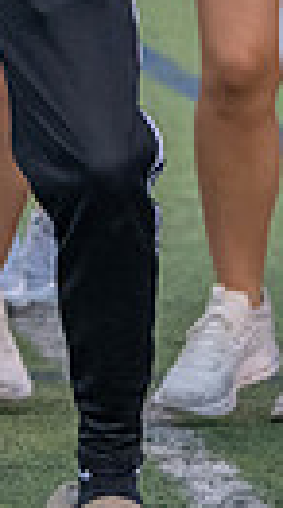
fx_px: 10776
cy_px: -312
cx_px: -133
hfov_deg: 1.5
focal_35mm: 802
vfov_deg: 2.7
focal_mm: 141
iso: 2500
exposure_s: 1/500
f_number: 5.6
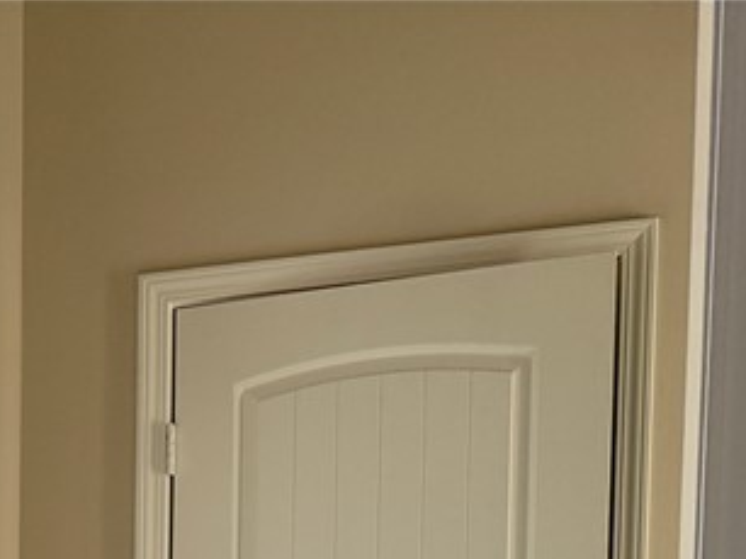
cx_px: -245
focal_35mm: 80
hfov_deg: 21.8
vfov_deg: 16.2
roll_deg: +0.8
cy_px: 931
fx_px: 1723
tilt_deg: -5.6
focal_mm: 6.76
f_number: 1.78
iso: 200
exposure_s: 1/186
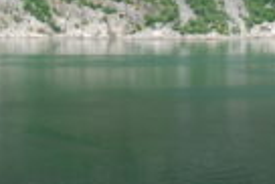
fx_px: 757
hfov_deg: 20.5
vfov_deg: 13.1
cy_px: -94
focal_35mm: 99
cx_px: 81
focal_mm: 18
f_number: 16
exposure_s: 1/40
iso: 100
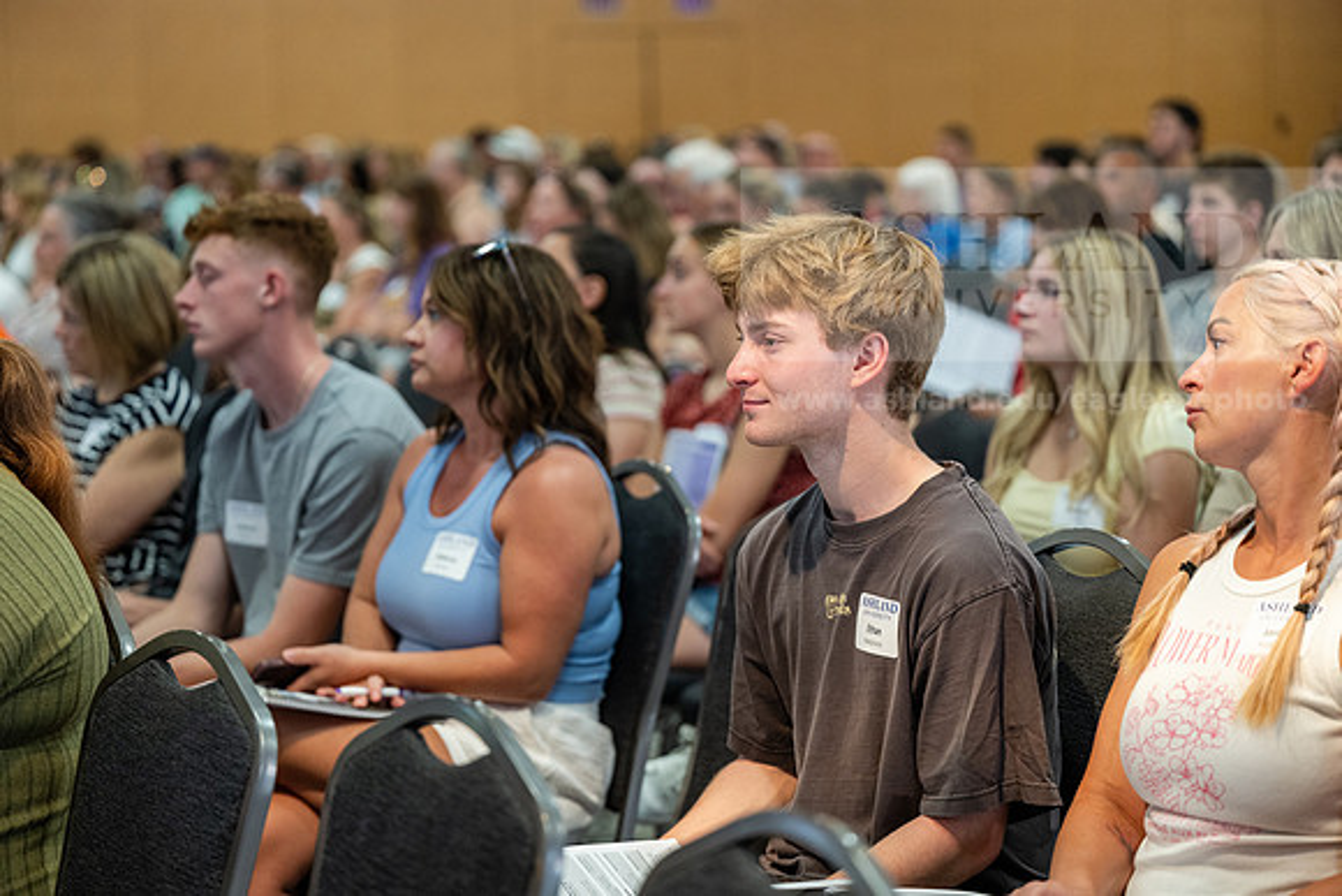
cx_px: 671
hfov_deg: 24.2
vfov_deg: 16.3
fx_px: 3132
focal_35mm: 84
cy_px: 448
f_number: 2.8
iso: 1600
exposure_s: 1/160
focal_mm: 84
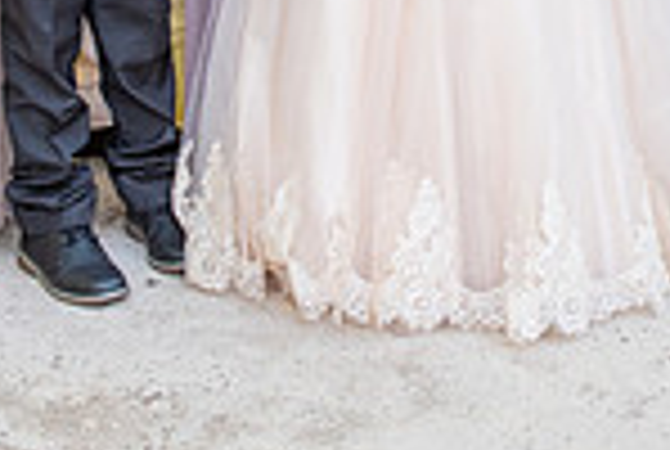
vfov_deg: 9.9
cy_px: -325
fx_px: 2480
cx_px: 471
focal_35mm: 133
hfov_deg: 15.3
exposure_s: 1/125
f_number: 5
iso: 320
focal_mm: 31
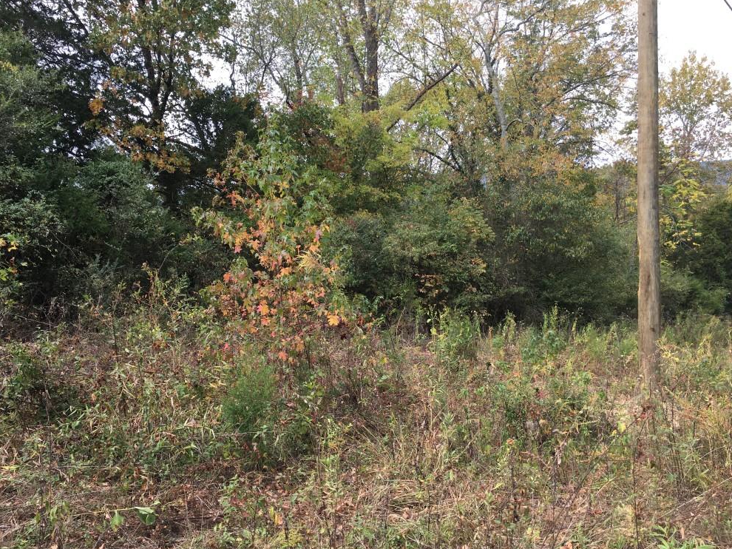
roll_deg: +3.9
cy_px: 280
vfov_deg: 46.8
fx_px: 634
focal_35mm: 30
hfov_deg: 60.0
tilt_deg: -2.5
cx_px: 365
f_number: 2.2
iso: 25
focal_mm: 4.15
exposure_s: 1/183
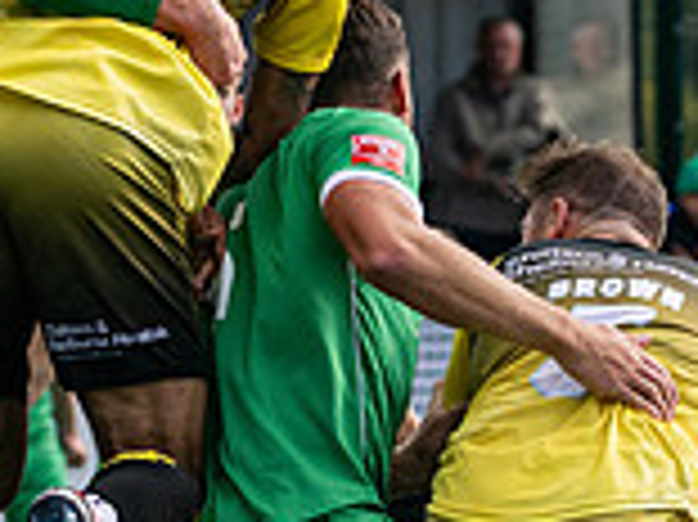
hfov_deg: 2.1
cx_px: 442
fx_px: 18940
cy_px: 407
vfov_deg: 1.6
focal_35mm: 940
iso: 400
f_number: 4
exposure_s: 1/1600
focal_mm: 145
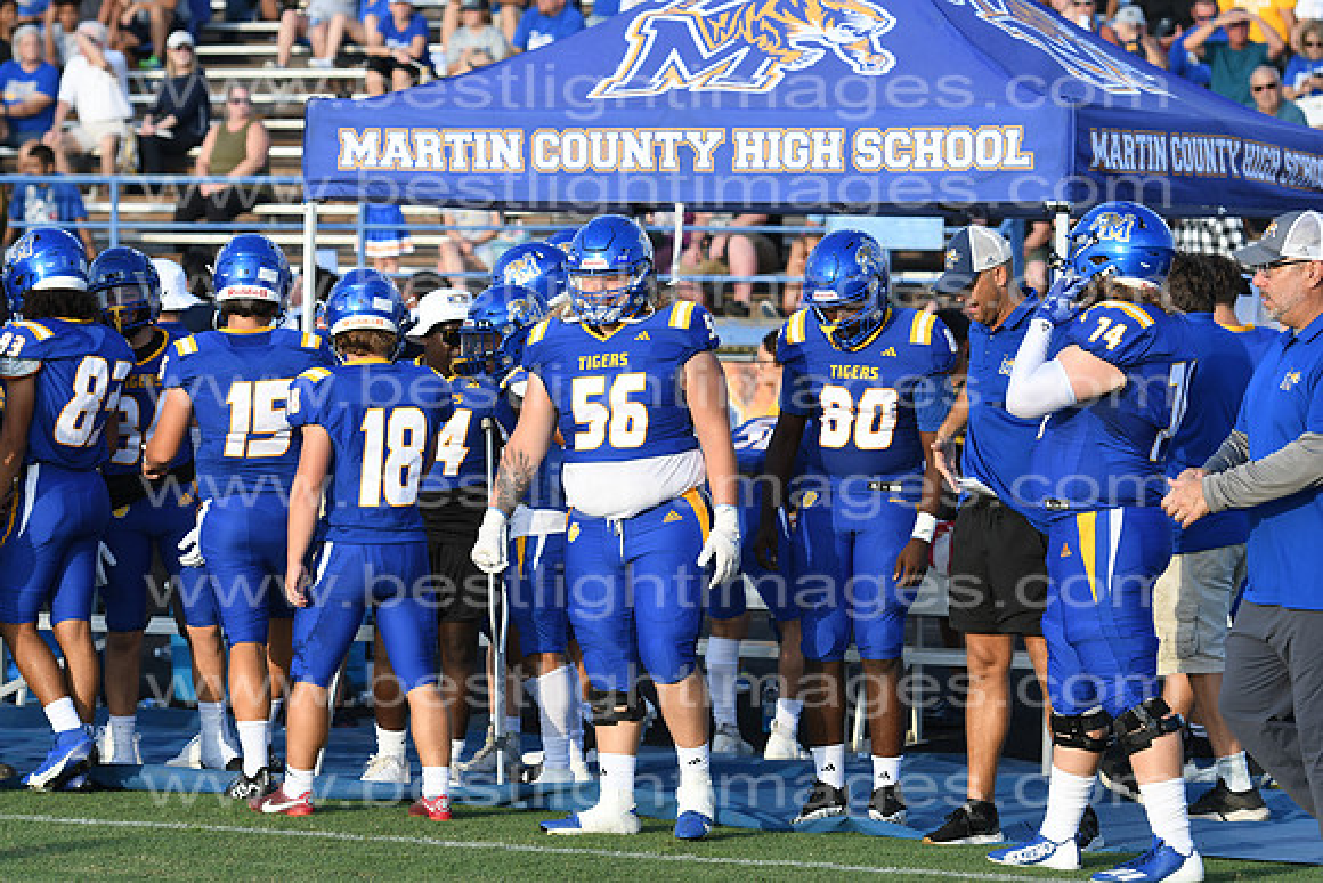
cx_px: 662
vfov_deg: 8.2
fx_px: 6175
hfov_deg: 12.2
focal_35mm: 168
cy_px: 442
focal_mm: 112
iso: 140
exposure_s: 1/500
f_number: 5.6
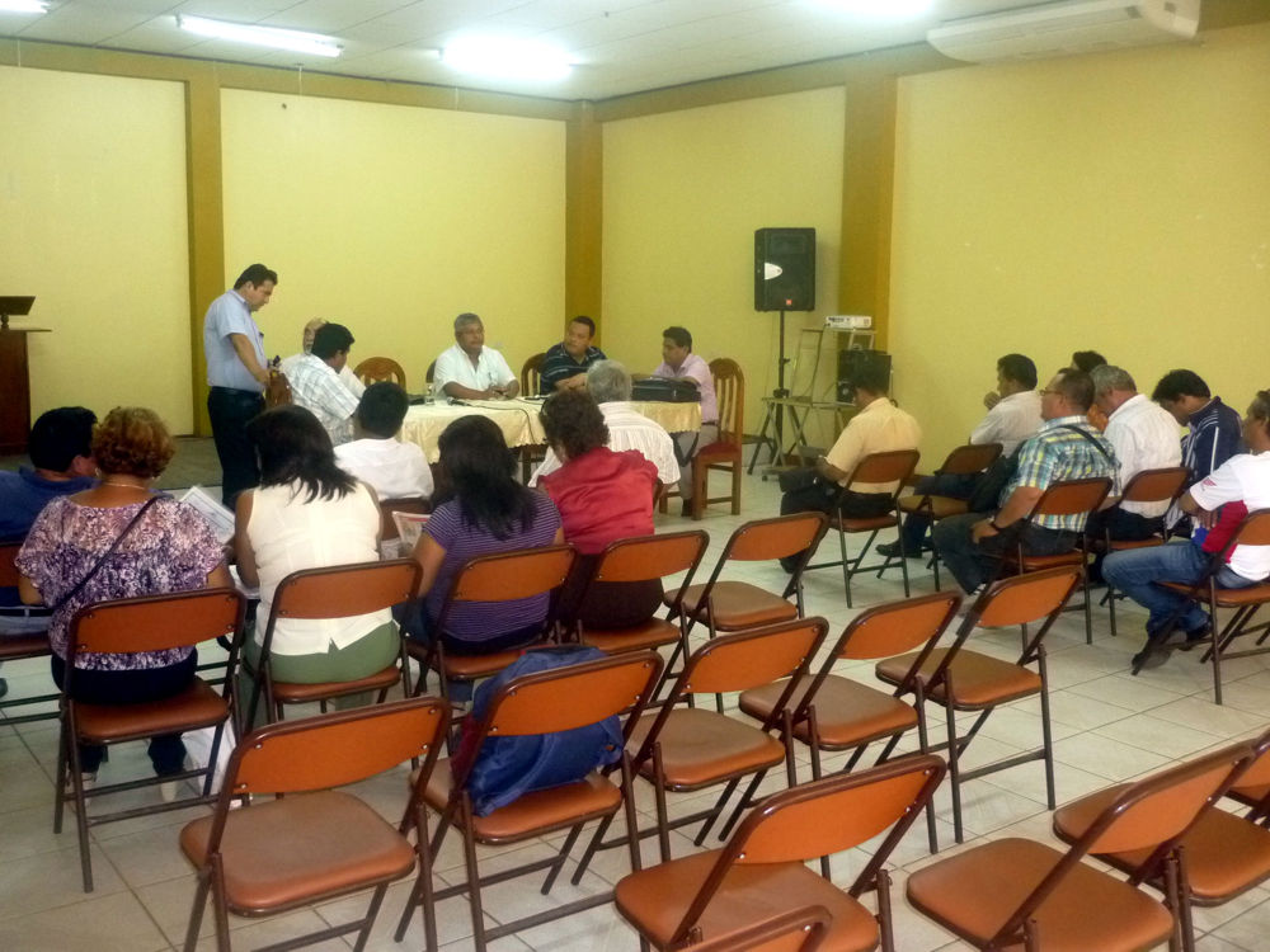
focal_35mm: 33
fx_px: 1211
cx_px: 635
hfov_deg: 55.4
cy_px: 476
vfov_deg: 42.9
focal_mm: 5.5
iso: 500
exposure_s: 1/30
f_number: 2.8
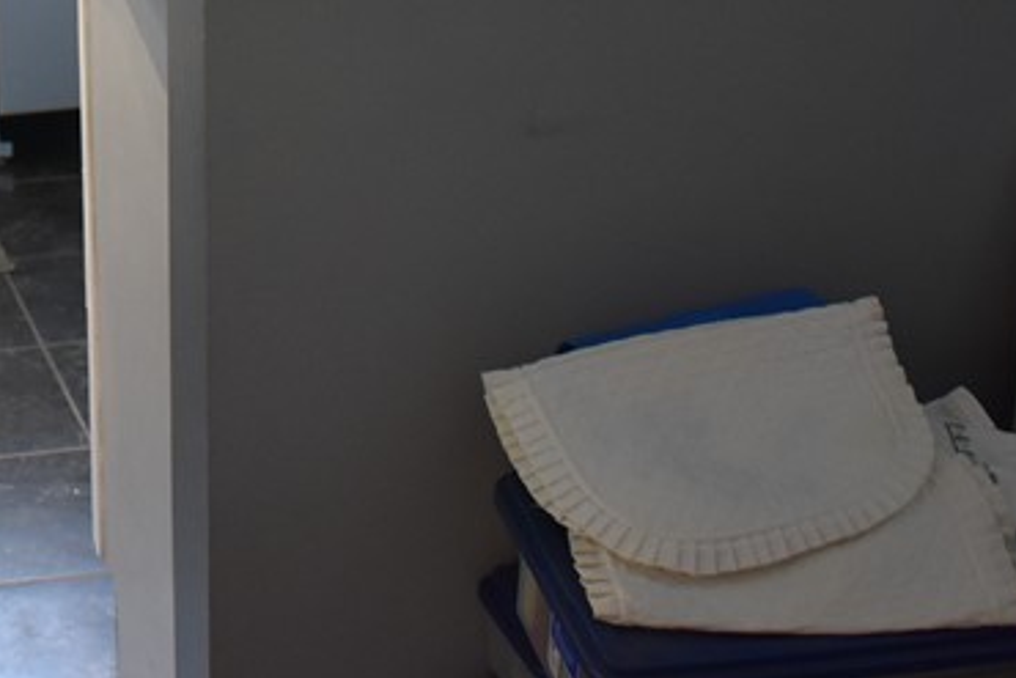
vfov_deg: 14.0
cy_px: -302
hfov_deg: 21.2
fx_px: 2611
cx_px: -11
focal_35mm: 92
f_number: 3.8
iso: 800
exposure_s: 1/125
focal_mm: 21
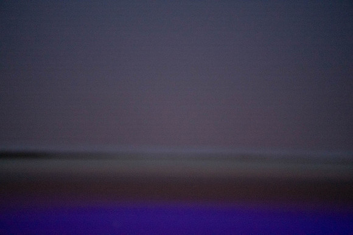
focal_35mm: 400
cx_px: 176
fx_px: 3923
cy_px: 118
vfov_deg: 3.4
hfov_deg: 5.2
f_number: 5.6
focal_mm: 400
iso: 16000
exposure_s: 1/400
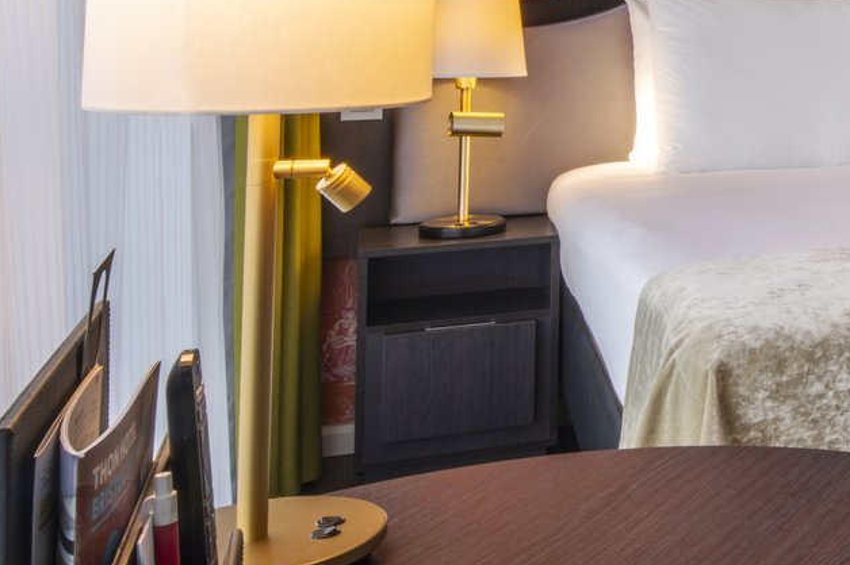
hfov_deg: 25.6
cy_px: 51
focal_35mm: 62
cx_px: 1221
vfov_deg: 21.4
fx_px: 1463
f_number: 25
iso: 100
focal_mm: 19
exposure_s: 1
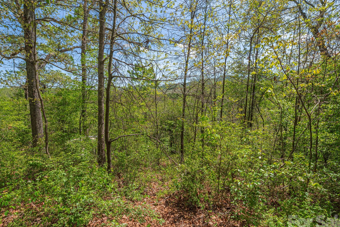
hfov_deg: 96.5
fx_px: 151
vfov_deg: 73.6
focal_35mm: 16
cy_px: 123
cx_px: 154
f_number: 8
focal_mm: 14
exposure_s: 1/2000
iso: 320
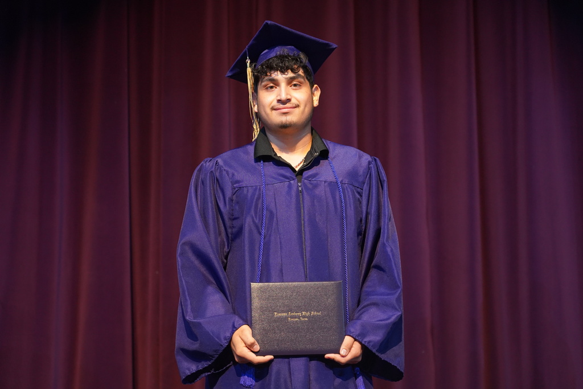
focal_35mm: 72
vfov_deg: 18.9
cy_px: 194
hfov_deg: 28.1
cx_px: 292
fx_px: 1166
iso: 3200
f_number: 4
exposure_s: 1/160
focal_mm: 72
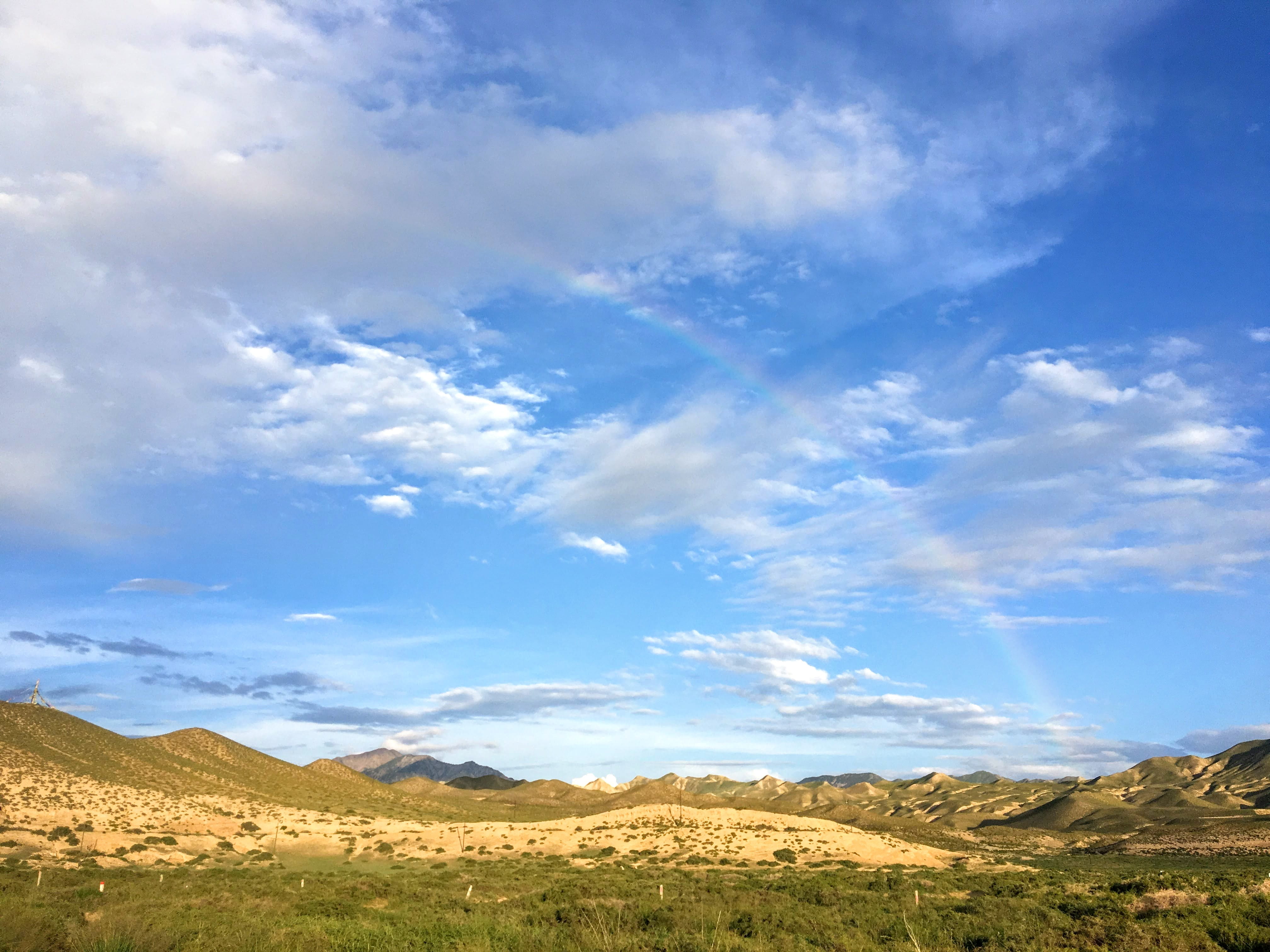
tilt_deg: +21.6
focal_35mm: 29
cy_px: 476
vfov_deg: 48.2
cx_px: 635
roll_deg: +0.1
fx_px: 1064
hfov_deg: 61.7
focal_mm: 4.15
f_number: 2.2
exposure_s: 1/1451
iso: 25
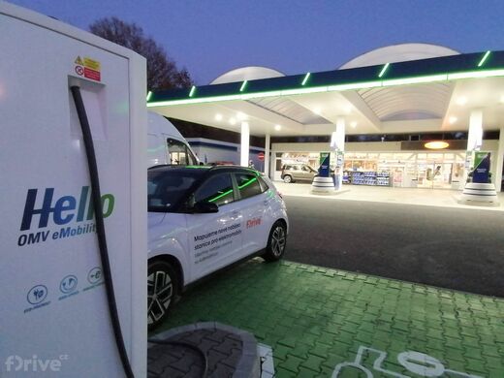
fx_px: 335
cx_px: 252
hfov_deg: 73.9
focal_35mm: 23
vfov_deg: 58.9
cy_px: 189
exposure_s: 1/30
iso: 320
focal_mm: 1.78
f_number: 2.4
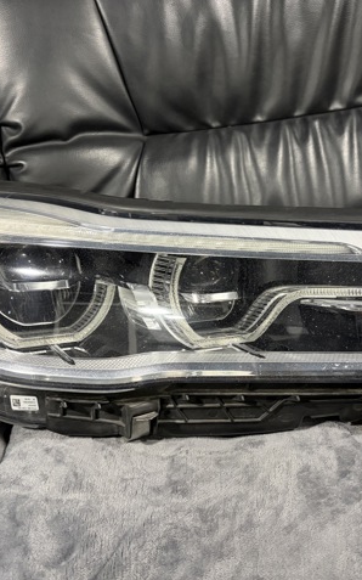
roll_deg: +8.5
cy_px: 291
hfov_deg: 34.4
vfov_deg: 52.8
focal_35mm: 37
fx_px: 584
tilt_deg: -30.1
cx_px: 205
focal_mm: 5.96
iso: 500
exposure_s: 1/50
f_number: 1.6
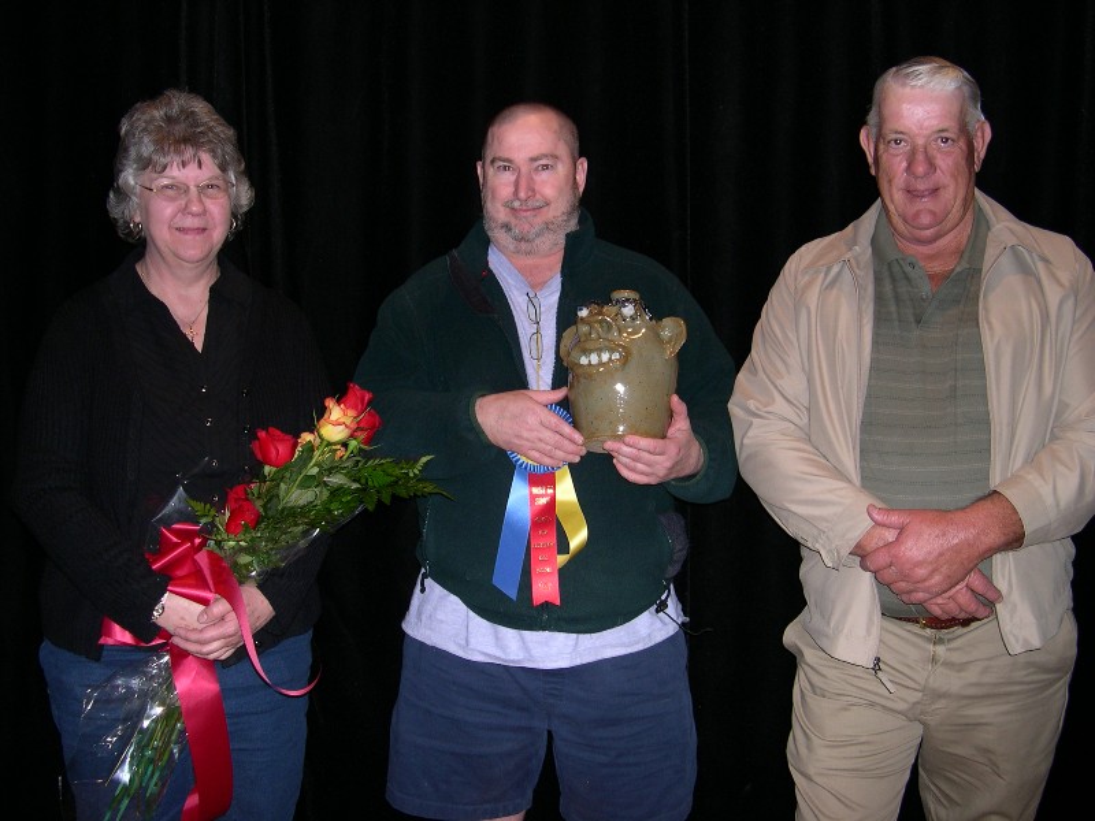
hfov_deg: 49.0
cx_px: 548
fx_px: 1202
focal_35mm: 38
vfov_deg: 37.7
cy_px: 410
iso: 135
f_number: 2.8
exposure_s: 1/60
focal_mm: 8
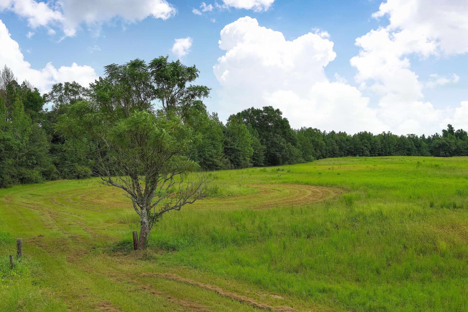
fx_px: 416
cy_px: 153
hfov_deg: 58.7
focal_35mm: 32
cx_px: 234
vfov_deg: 41.1
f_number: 6.3
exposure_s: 1/500
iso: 100
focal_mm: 10.57
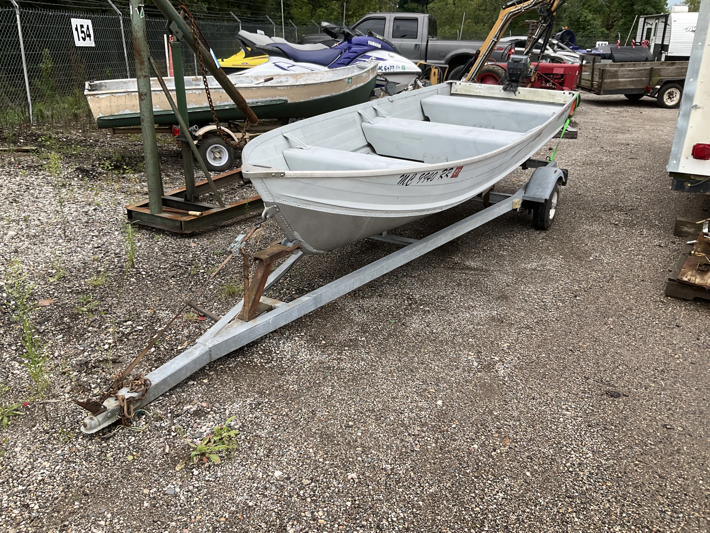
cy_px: 266
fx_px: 595
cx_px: 355
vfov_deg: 48.2
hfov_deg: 61.7
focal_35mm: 29
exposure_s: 1/122
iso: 20
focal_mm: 3
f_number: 1.8
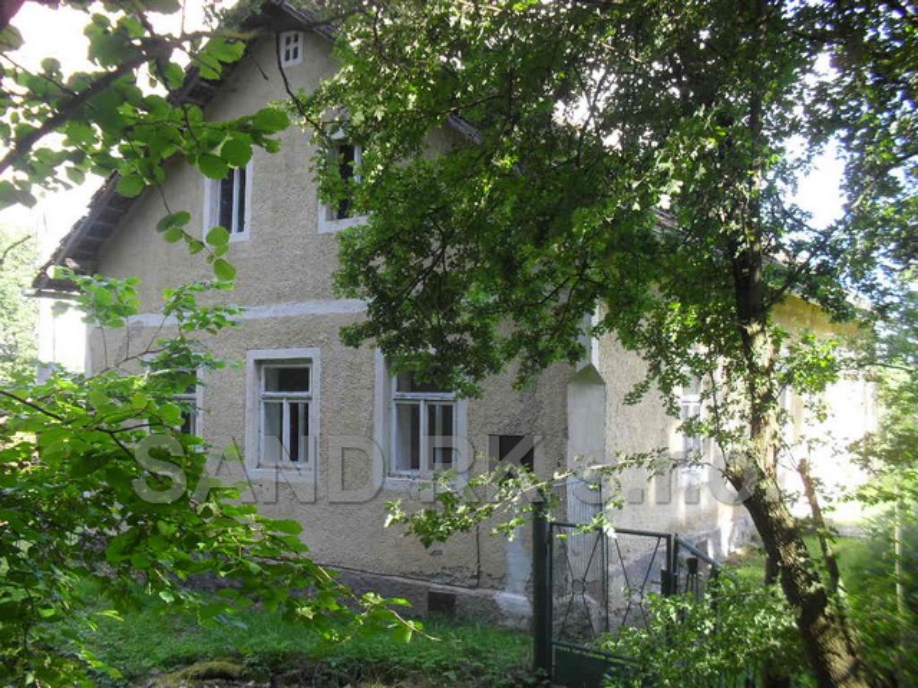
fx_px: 928
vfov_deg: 40.7
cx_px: 459
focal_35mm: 35
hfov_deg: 52.6
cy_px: 344
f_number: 3.2
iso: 100
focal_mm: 6.3
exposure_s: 1/90
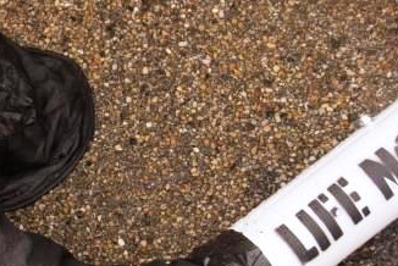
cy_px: 280
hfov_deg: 16.5
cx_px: -190
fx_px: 1250
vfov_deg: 12.0
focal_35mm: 113
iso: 1000
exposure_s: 1/200
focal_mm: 24
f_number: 7.1
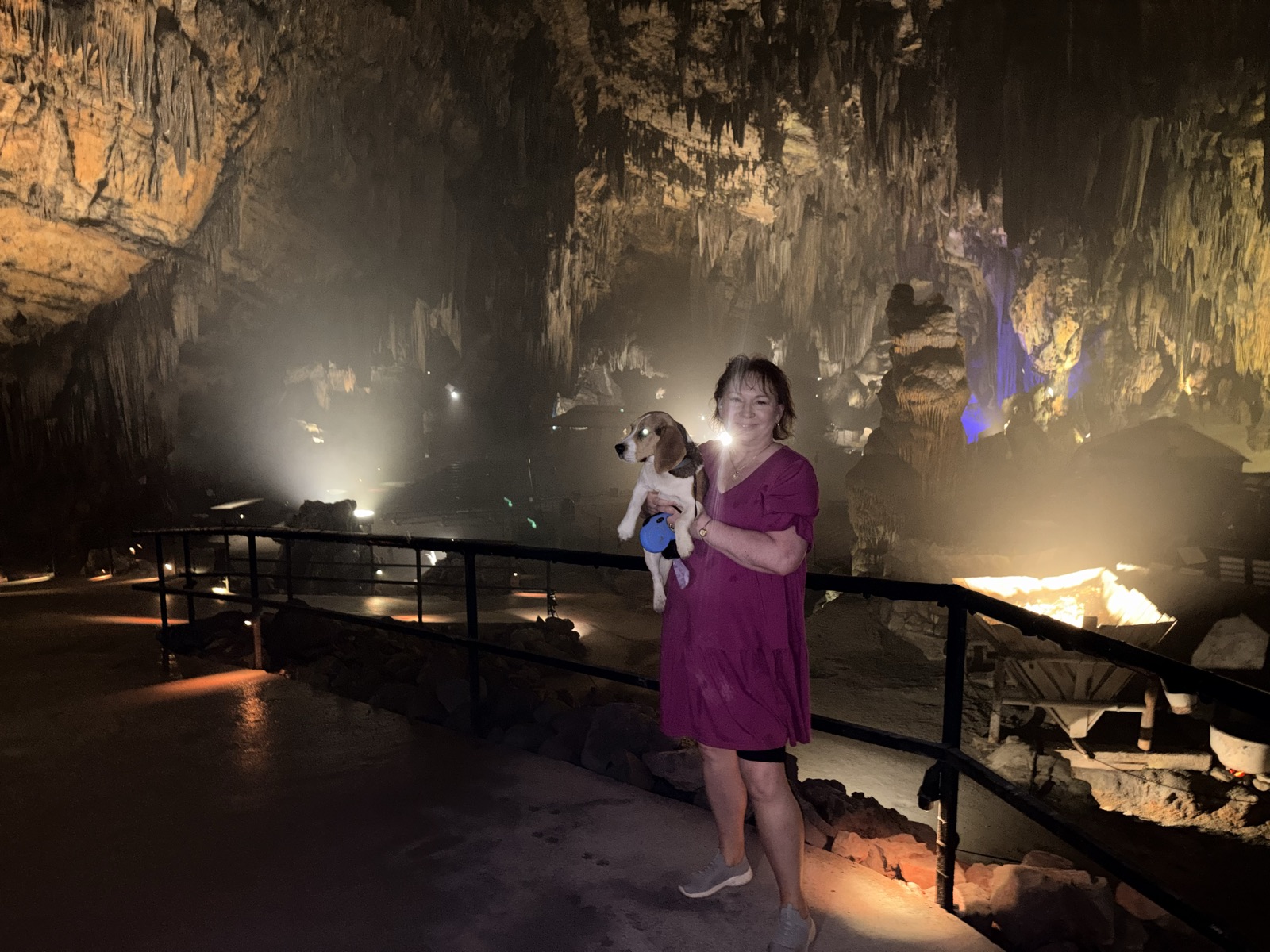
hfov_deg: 67.3
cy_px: 476
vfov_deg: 53.1
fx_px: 954
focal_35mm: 26
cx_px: 635
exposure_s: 1/5
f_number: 1.6
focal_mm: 5.96
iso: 250
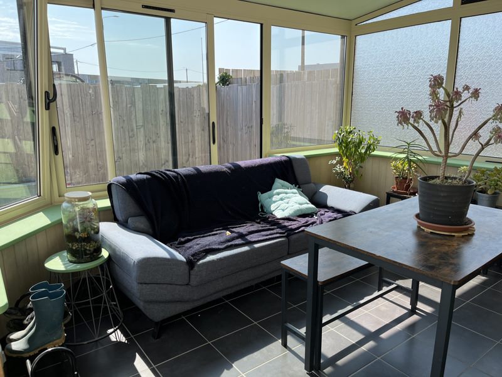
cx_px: 251
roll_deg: +1.2
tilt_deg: -11.3
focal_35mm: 26
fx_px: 377
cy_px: 188
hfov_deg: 67.3
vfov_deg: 53.1
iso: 50
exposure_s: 1/1151
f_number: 1.6
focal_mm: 5.1
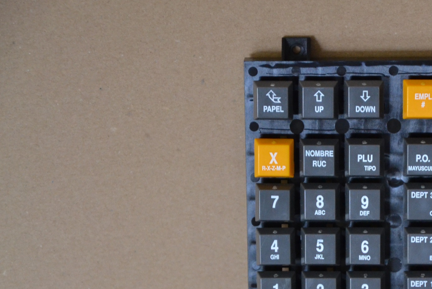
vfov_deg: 6.0
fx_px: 2748
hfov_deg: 9.0
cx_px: 349
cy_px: 224
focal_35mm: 229
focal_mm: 92
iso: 1800
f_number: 5.6
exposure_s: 1/60
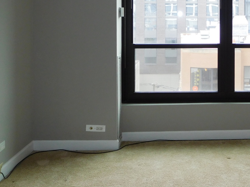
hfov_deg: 38.4
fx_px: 347
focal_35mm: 48
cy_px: 20
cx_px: 193
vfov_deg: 29.1
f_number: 3.4
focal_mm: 4.5
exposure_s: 1/30
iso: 180
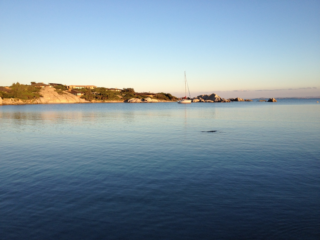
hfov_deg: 52.6
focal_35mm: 35
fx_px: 324
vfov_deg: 40.7
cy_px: 120
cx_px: 160
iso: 64
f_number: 2.4
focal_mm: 4.28
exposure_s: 1/673
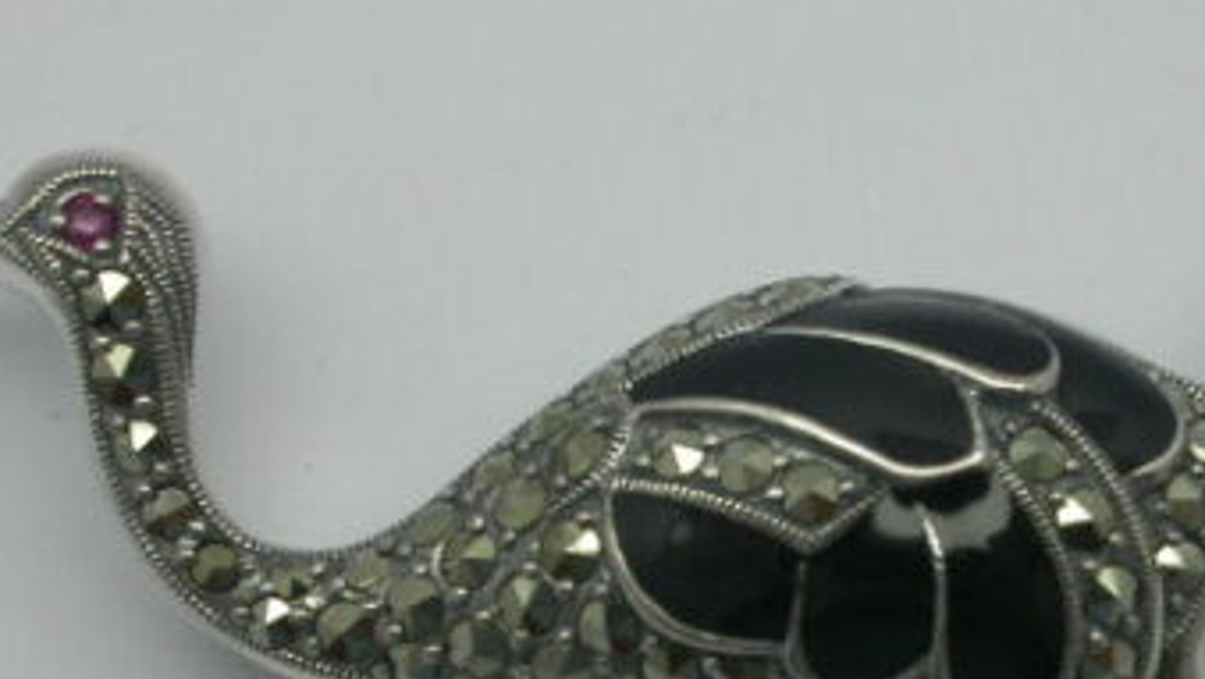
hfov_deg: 13.1
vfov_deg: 7.4
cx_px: 786
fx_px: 5242
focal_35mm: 164
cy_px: 551
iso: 100
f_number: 6.5
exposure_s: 1/69.1
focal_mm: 17.7
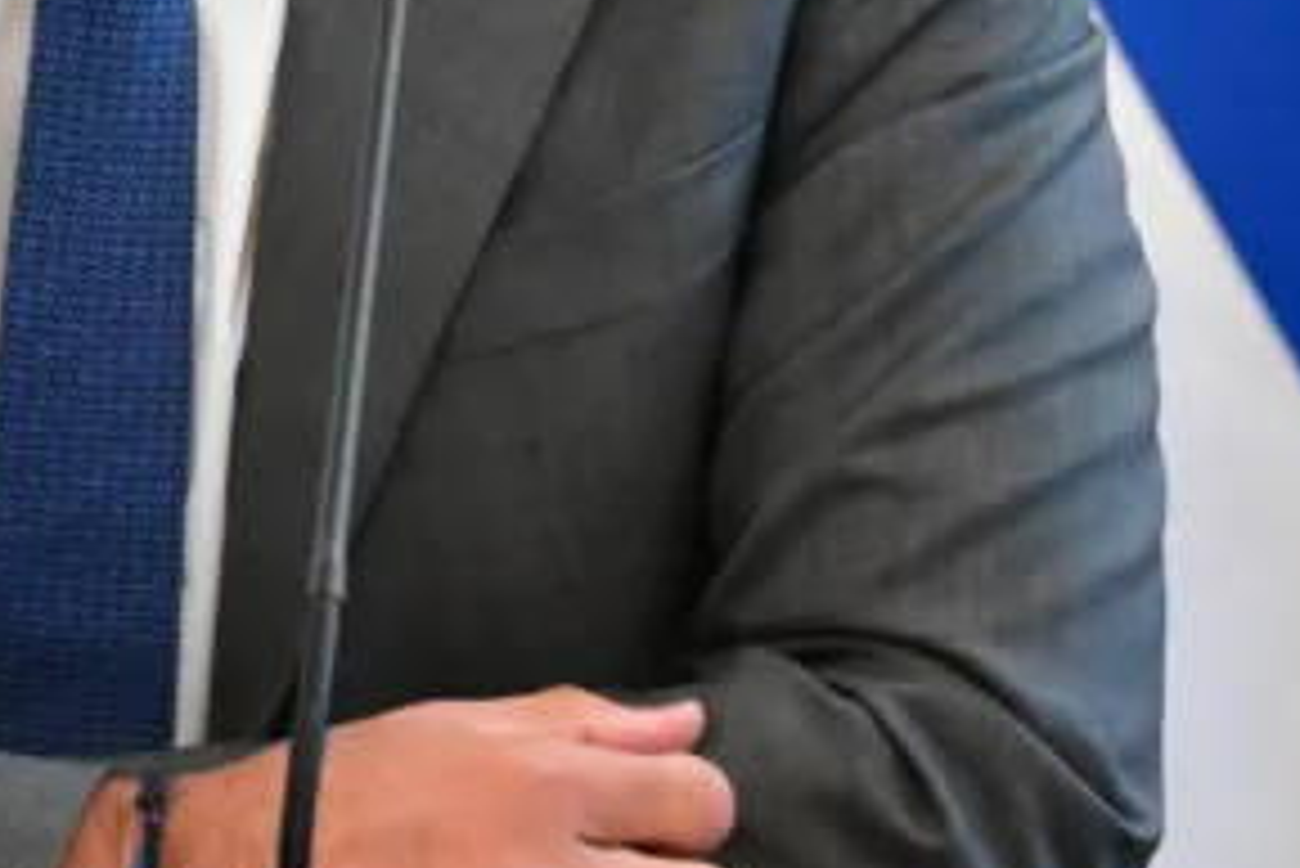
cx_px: 333
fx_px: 38404
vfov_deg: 1.3
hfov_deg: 1.9
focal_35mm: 1063
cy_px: -155
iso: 8000
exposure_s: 1/500
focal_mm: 200
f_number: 5
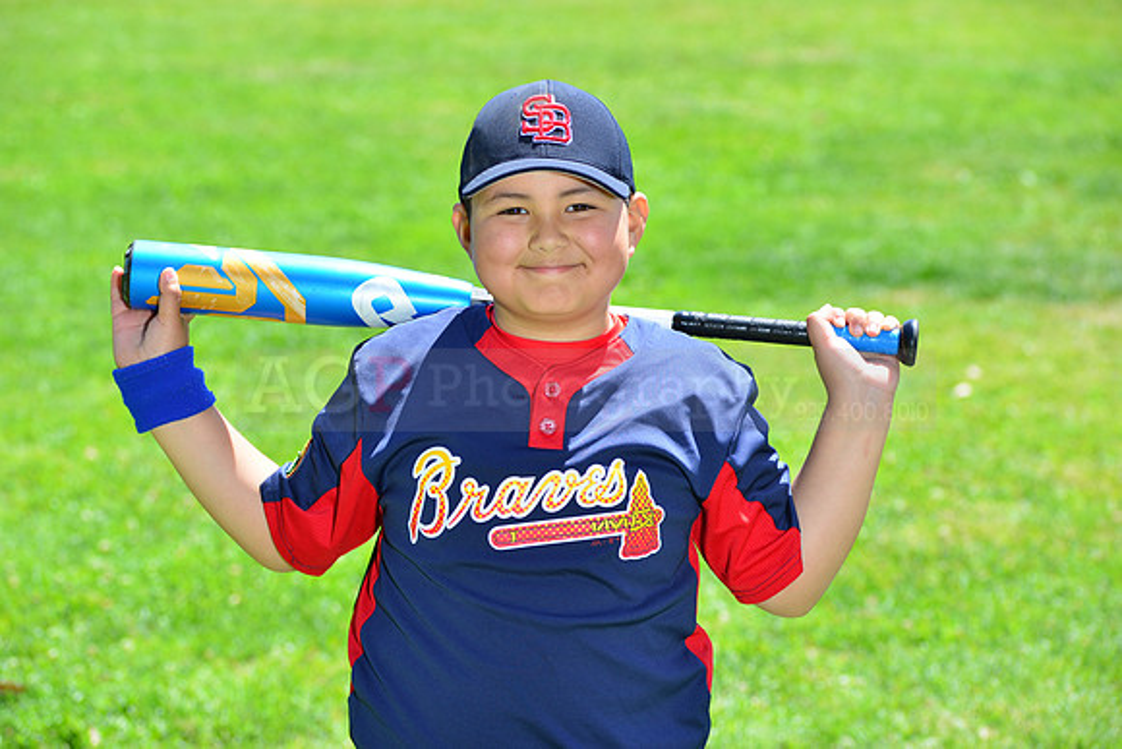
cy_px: 374
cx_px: 561
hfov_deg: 15.2
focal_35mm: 135
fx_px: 4208
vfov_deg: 10.2
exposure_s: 1/200
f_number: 8
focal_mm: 135
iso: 200
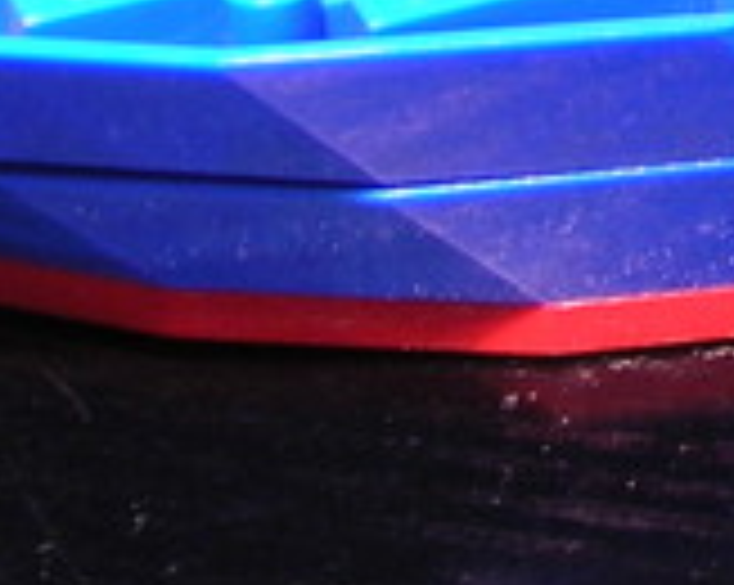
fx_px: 3971
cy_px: -655
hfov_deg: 9.9
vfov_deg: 8.0
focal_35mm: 183
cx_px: 1373
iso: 50
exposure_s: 1/4.5
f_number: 2.9
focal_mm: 5.7
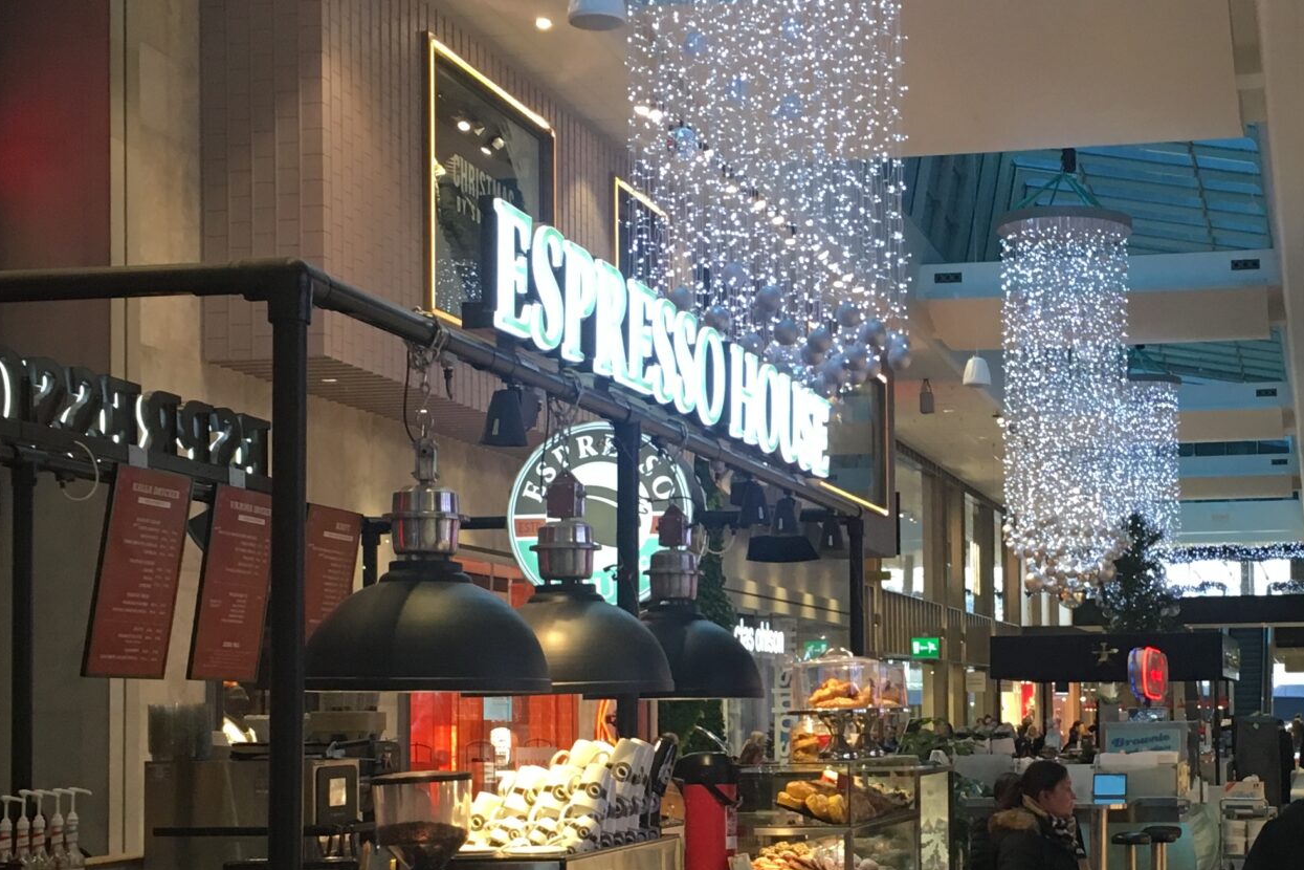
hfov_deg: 32.1
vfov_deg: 21.8
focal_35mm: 62
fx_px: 2246
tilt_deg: +0.4
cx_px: 892
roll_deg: +0.3
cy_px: 621
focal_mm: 4.15
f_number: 2.2
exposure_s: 1/33
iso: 64
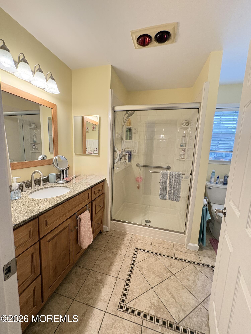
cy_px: 167
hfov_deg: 85.7
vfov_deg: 102.1
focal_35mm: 14
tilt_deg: -8.8
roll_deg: -2.0
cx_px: 126
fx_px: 135
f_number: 2.2
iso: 400
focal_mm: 2.22
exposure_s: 1/60
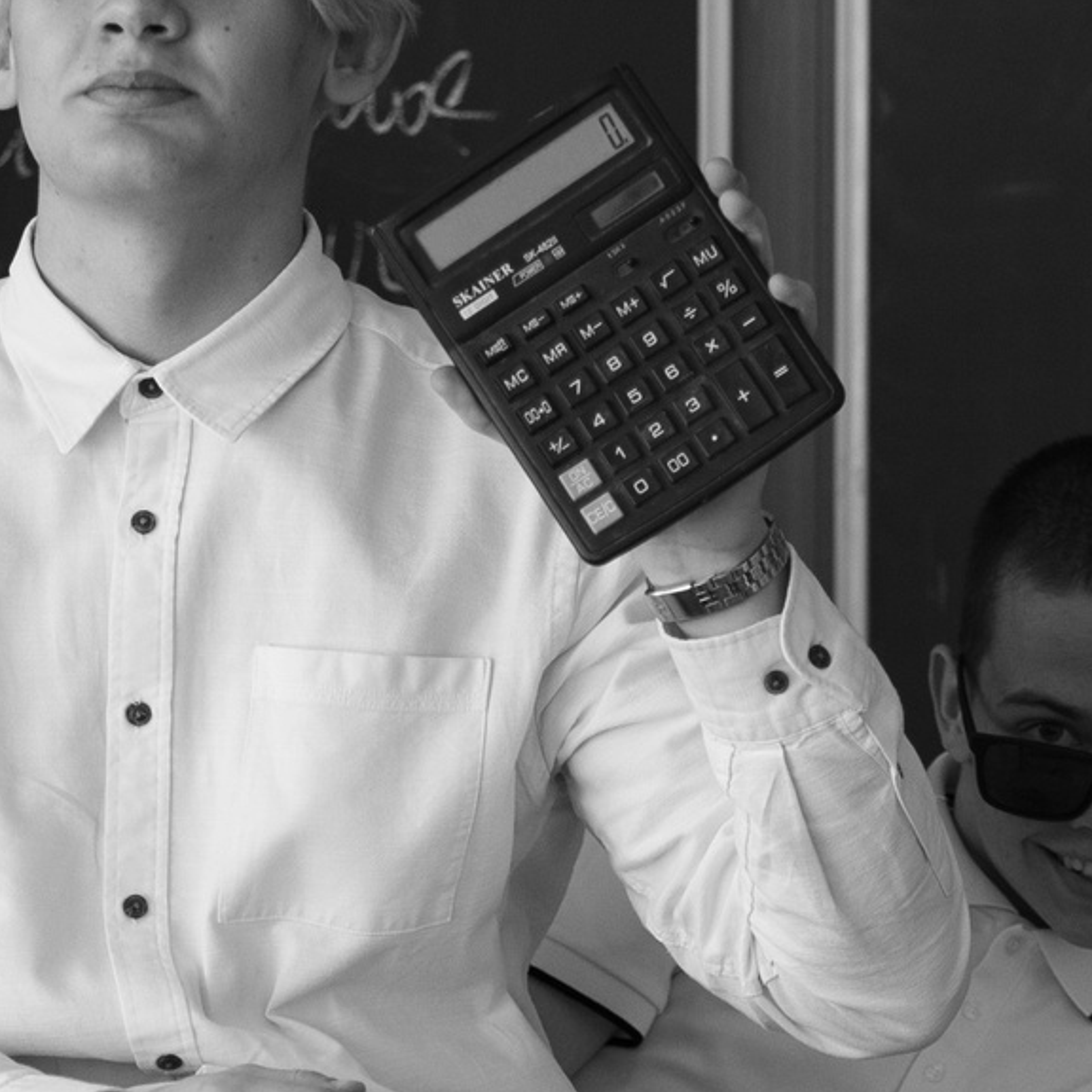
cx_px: -635
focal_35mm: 369
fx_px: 13170
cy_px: 1064
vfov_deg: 4.7
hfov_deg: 4.7
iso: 160
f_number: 2.5
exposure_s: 1/125
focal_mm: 85
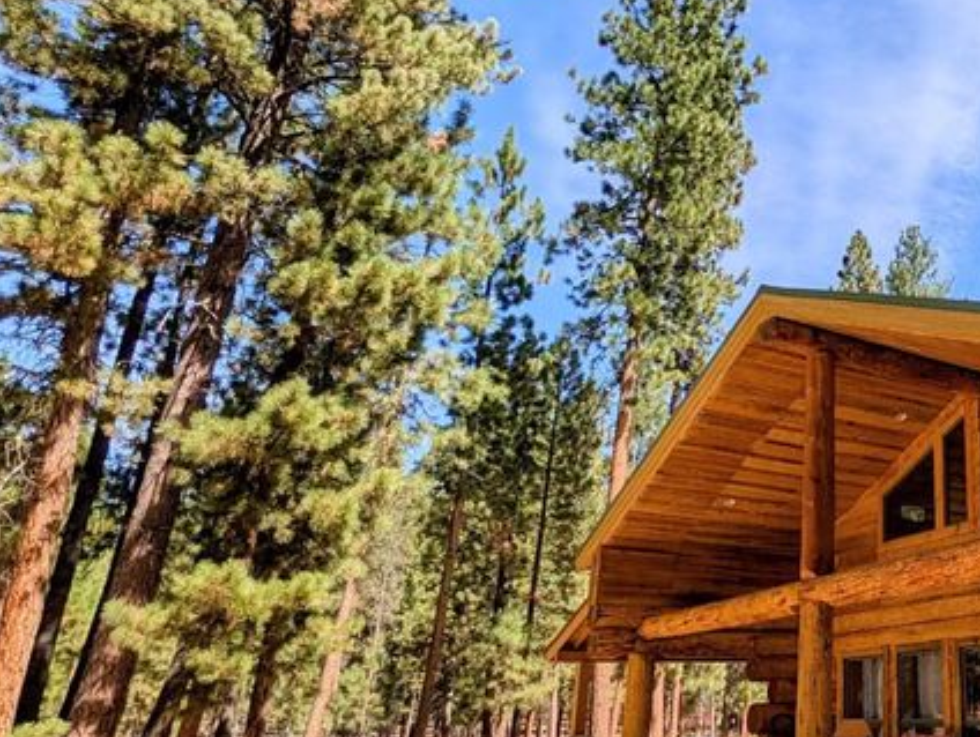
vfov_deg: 48.3
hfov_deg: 50.9
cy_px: 385
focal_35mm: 29
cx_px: 957
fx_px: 822
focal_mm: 2.02
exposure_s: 1/2342
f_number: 1.7
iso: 48
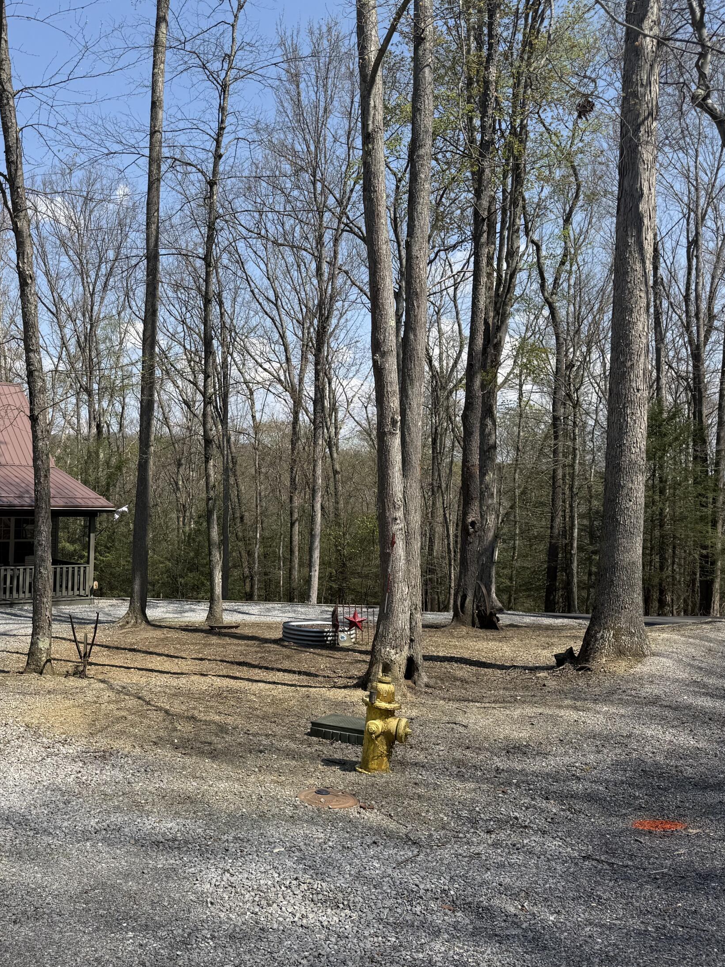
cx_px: 168
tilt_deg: +1.3
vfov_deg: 55.4
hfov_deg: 41.5
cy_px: 484
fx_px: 922
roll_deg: -1.8
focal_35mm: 33
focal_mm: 6.76
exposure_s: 1/3759
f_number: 1.78
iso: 80
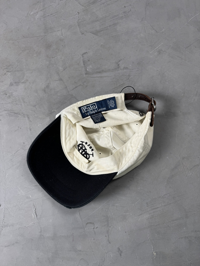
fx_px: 185
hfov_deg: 56.8
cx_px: 100
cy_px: 133
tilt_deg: -78.9
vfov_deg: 71.6
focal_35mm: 24
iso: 125
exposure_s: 1/60
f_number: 1.78
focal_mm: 6.76
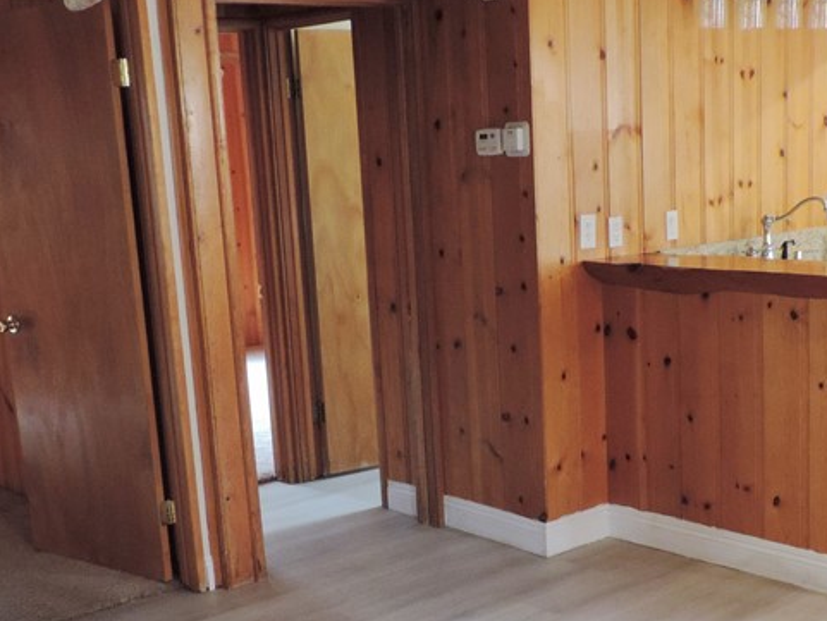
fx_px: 1219
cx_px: 477
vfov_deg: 28.3
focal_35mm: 51
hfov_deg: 37.4
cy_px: 431
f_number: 3
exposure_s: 1/13
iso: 400
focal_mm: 4.3
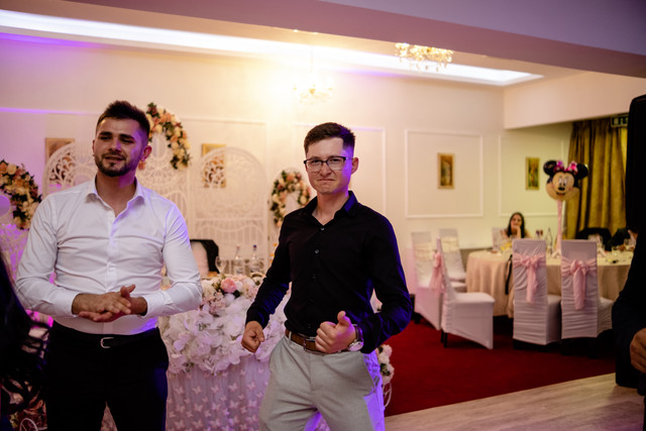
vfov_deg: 37.9
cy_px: 216
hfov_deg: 54.4
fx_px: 628
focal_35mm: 35
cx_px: 323
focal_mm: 23
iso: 640
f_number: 1.6
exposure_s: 1/200
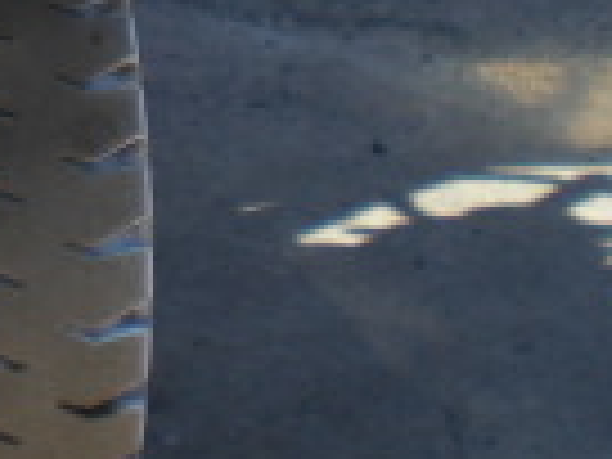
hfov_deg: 10.4
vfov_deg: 8.1
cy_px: -270
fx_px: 3165
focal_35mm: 179
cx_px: -490
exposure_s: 1/500
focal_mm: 6.3
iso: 64
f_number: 3.1
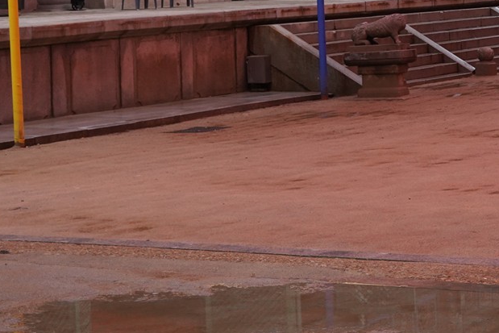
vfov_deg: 11.7
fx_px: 1567
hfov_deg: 17.8
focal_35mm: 113
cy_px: -131
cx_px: 450
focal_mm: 35
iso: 800
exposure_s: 1/100
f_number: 7.1
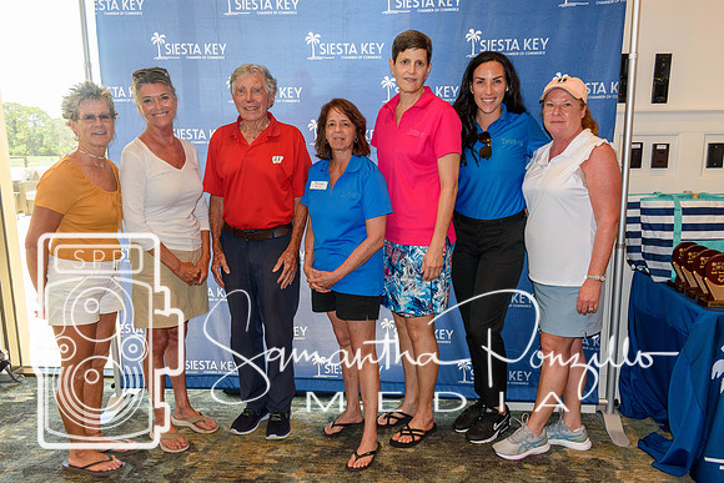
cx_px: 362
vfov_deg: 48.0
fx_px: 543
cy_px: 242
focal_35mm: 27
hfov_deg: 67.4
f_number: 5
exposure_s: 1/100
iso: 800
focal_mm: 18
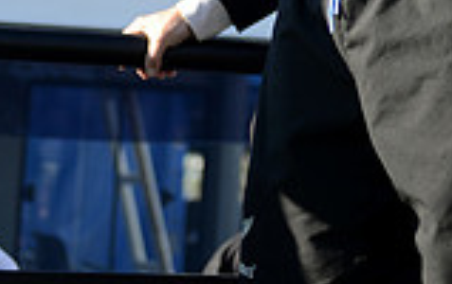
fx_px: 1777
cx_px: 389
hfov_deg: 14.4
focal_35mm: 144
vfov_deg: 8.7
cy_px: -250
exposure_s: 1/1250
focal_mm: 50
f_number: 2.8
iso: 250
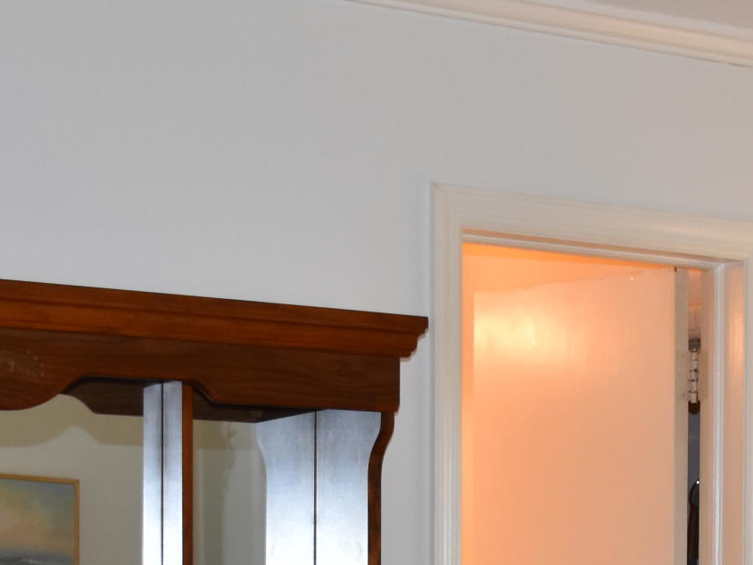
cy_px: 745
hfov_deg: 15.8
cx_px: 686
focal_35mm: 123
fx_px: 2676
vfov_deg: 11.7
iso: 800
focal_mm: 24
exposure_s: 1/100
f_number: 5
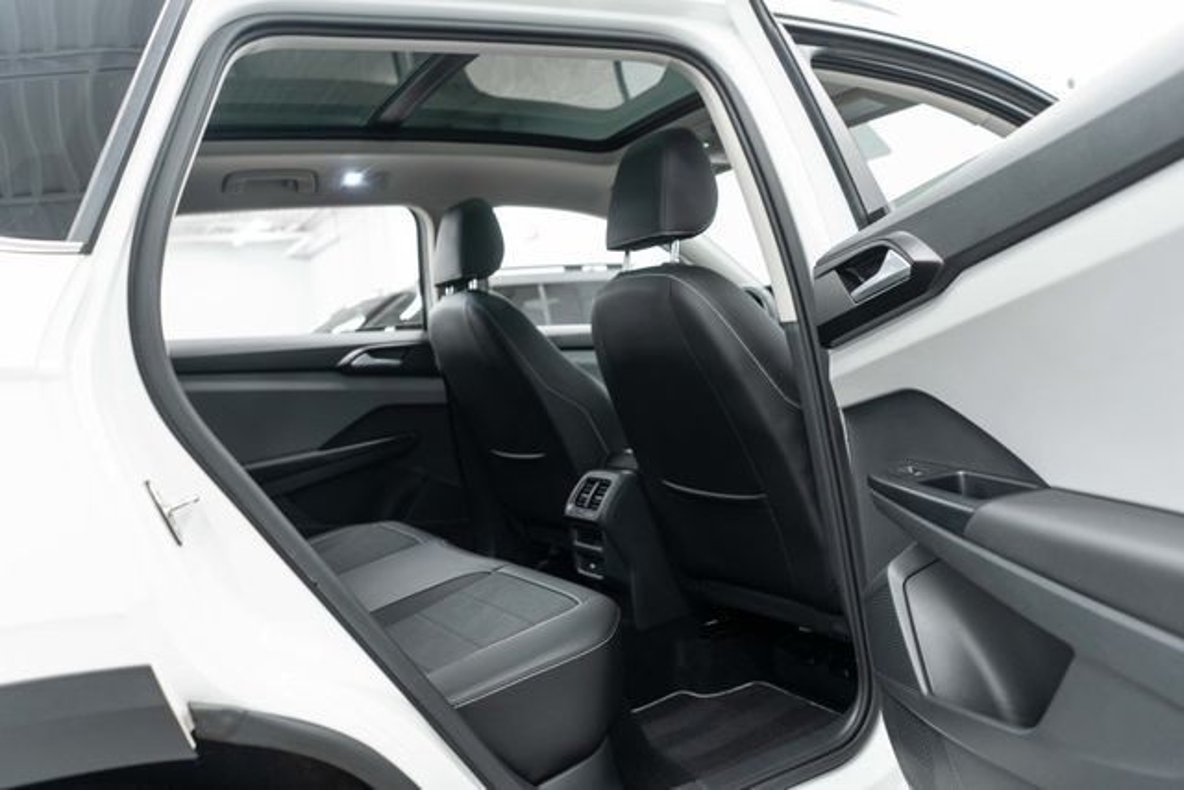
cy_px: 395
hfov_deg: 65.5
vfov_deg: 46.4
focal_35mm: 28
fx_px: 921
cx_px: 592
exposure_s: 1/40
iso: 1000
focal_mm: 28
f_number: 3.5
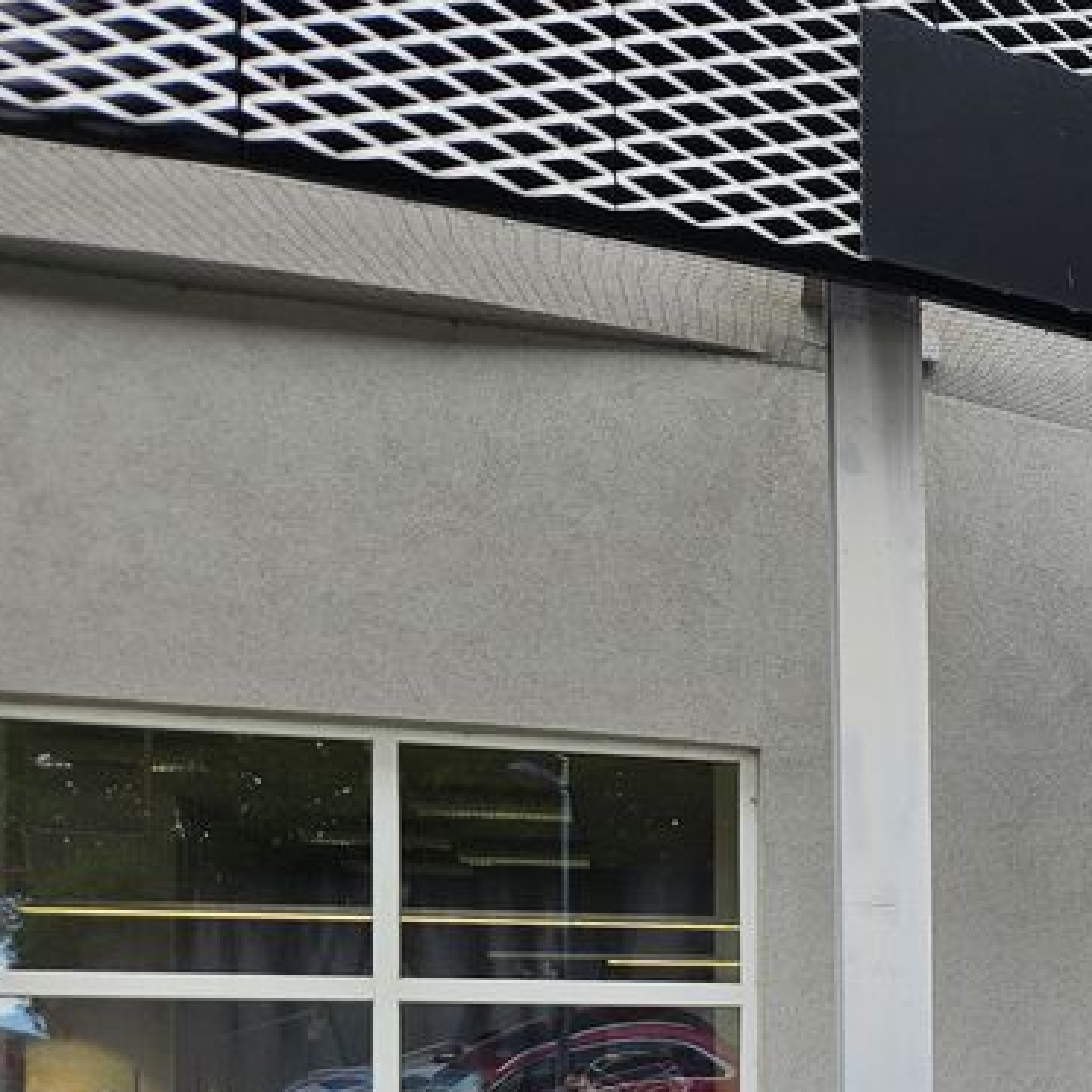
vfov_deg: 28.6
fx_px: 1999
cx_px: 1388
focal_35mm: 56
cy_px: 1101
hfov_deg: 26.4
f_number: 1.8
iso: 25
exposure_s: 1/361
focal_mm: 5.4
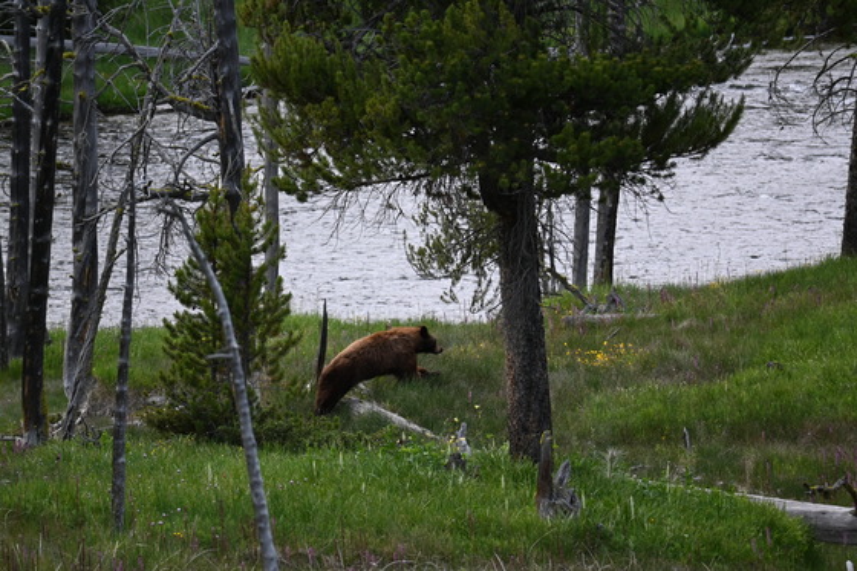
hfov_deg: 5.5
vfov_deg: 3.7
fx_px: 8924
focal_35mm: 375
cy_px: 286
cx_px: 428
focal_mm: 250
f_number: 6.3
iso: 400
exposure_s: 1/250
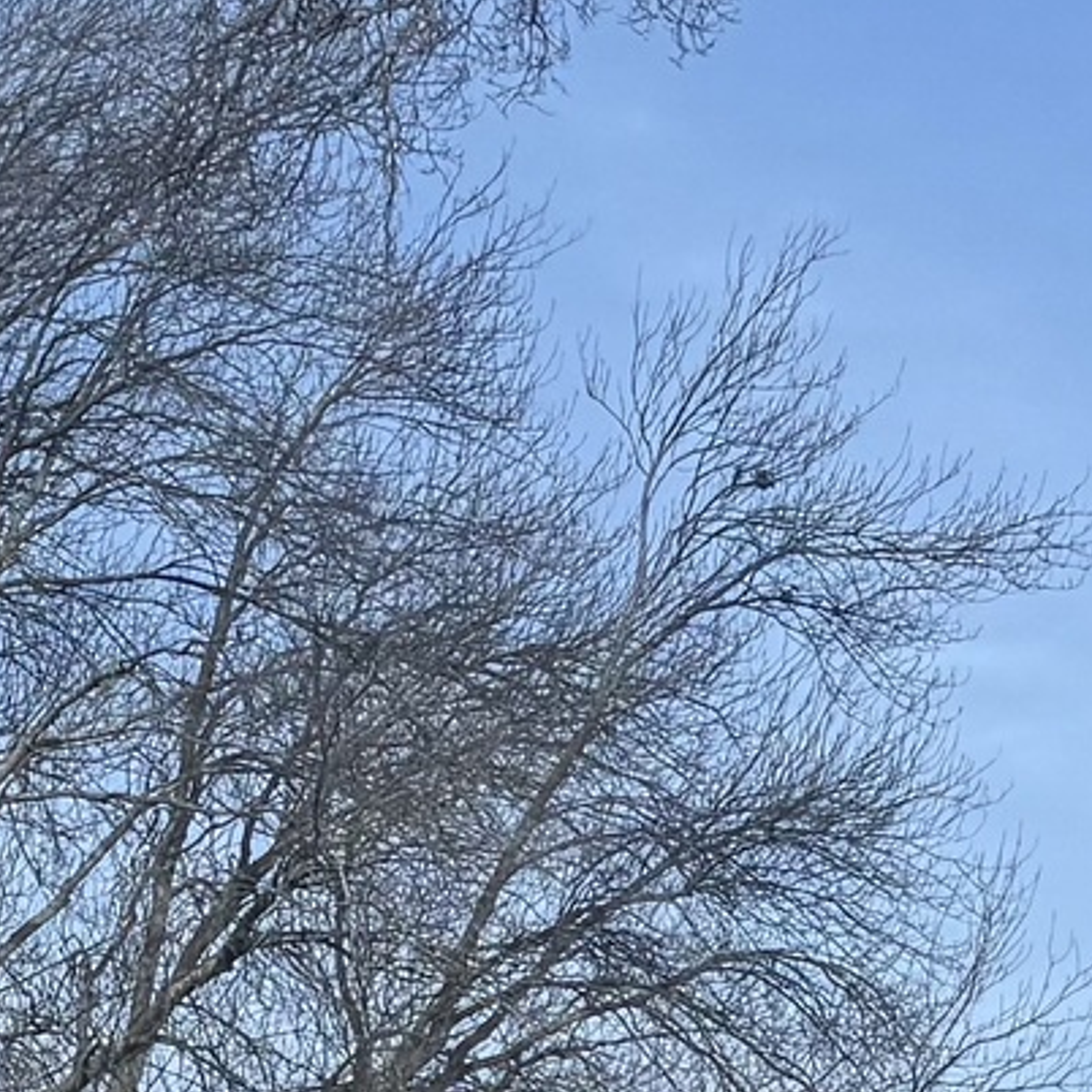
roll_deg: -0.2
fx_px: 5782
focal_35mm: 162
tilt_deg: +2.1
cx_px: 584
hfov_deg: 10.8
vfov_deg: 10.2
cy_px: 1948
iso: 80
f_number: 1.78
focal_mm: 6.76
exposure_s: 1/3802
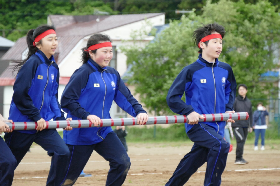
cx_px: 140
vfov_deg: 4.7
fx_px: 2286
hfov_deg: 7.0
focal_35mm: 294
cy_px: 93
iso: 500
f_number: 4
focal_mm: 107.42
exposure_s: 1/500
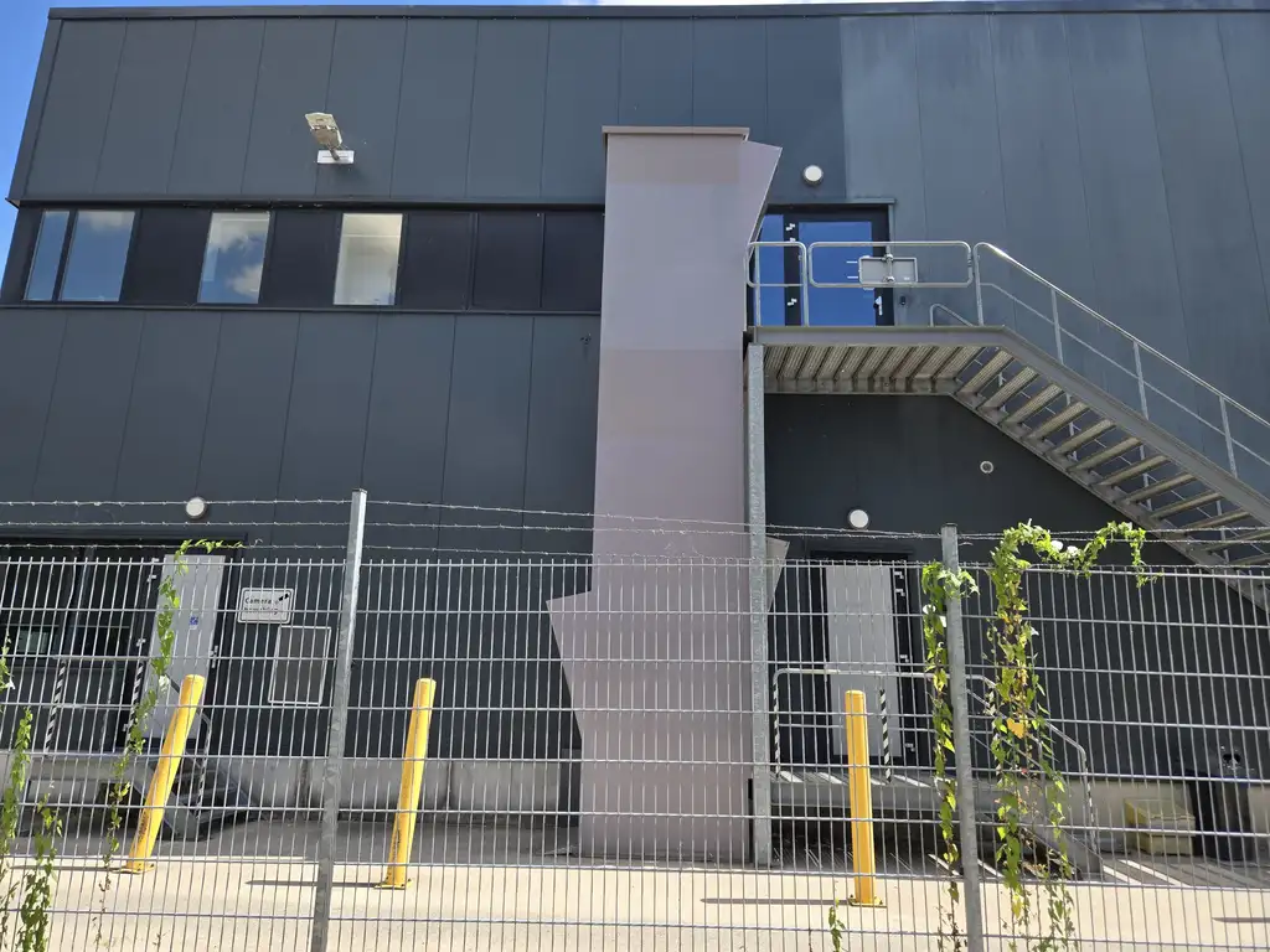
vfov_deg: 58.9
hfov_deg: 73.9
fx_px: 844
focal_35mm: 23
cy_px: 476
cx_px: 635
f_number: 1.8
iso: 80
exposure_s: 1/2874
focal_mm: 5.4
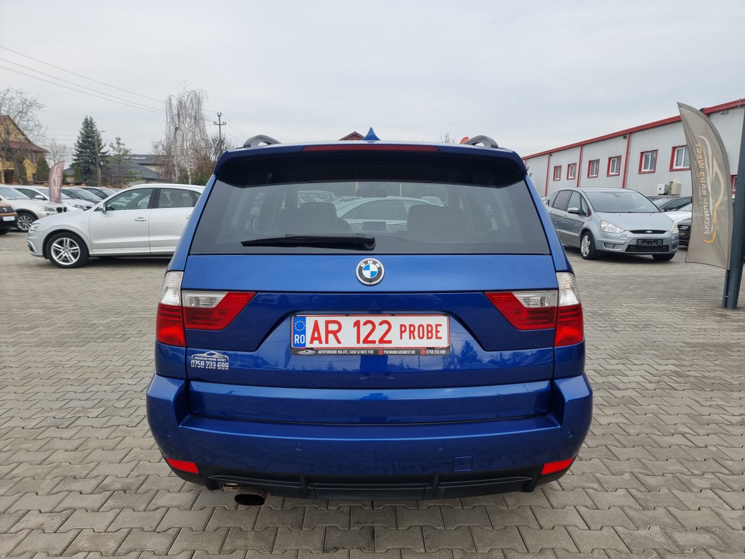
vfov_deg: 56.8
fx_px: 517
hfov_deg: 71.6
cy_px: 280
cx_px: 372
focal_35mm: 24
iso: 50
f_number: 1.8
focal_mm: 6.7
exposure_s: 1/256
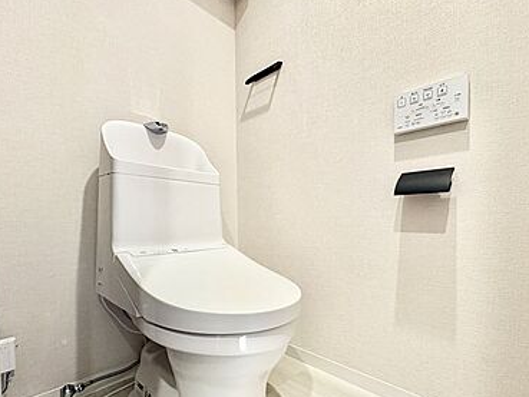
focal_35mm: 17
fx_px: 260
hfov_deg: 90.0
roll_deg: +1.0
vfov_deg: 74.2
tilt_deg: -2.3
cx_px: 314
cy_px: 232
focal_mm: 2.22
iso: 200
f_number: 2.2
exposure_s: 1/50
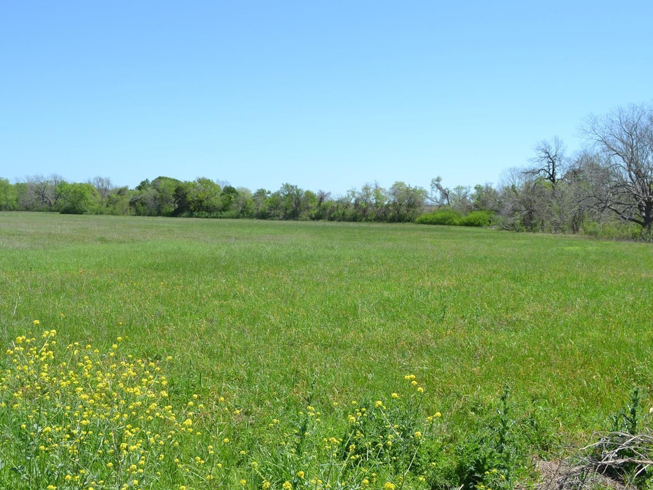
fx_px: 698
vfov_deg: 38.7
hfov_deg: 50.1
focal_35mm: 37
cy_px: 242
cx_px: 302
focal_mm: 18
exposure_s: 1/250
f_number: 8
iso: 100
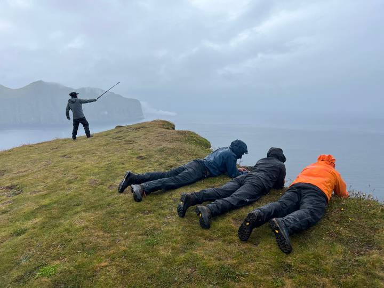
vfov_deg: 53.1
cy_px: 144
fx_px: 288
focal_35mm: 26
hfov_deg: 67.3
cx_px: 192
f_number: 1.6
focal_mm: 5.1
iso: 50
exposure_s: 1/992
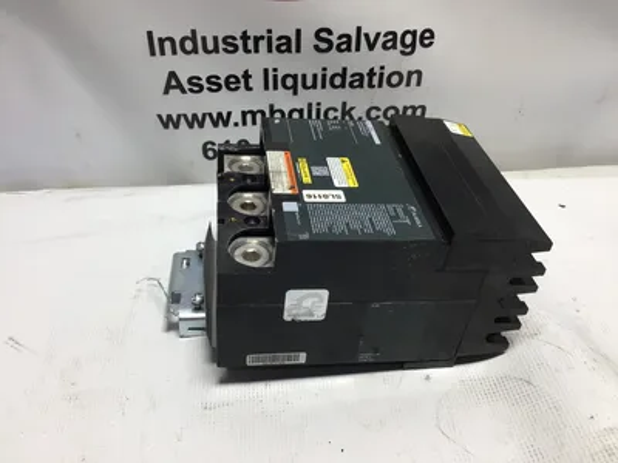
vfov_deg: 45.4
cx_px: 309
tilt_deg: -36.2
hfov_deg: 58.4
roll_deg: -1.5
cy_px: 232
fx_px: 553
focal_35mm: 31
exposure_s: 1/120
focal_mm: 3.3
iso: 32
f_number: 2.4
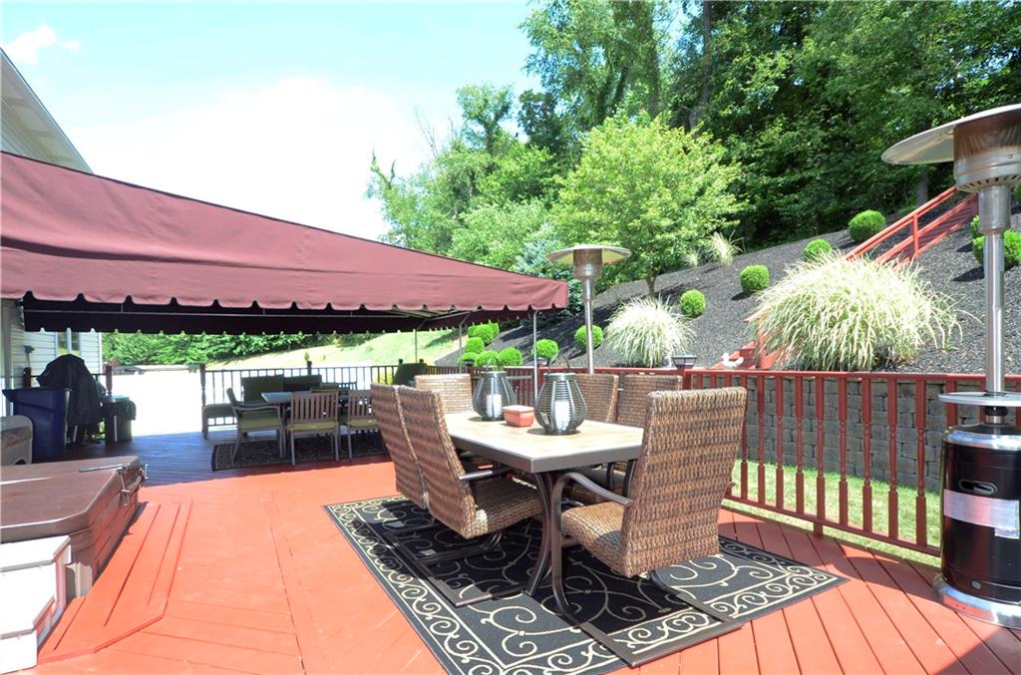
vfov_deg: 67.1
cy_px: 338
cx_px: 510
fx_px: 509
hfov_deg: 90.2
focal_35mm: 18
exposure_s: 1/200
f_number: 8
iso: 800
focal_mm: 12
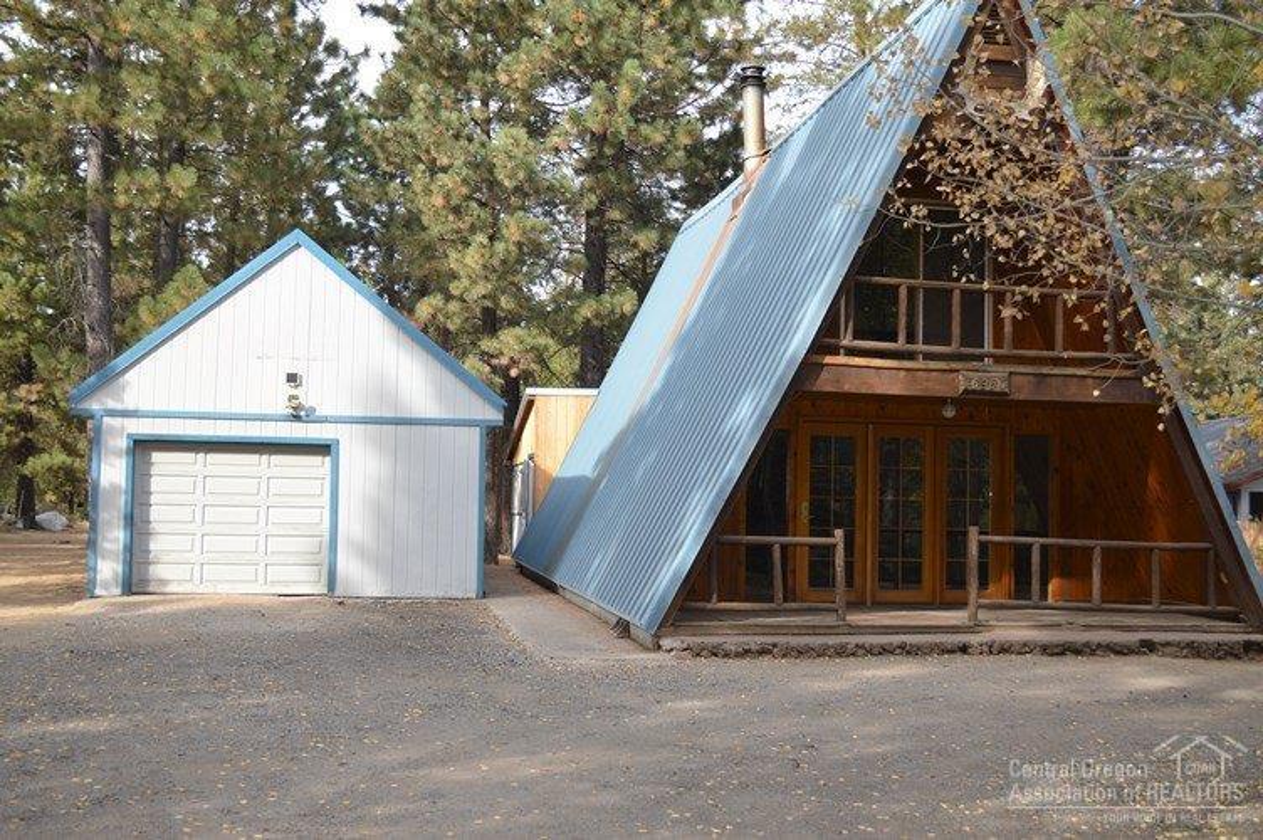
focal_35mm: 36
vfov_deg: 36.8
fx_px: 1262
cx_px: 632
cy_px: 420
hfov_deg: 53.2
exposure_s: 1/160
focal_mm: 24
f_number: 4
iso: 100
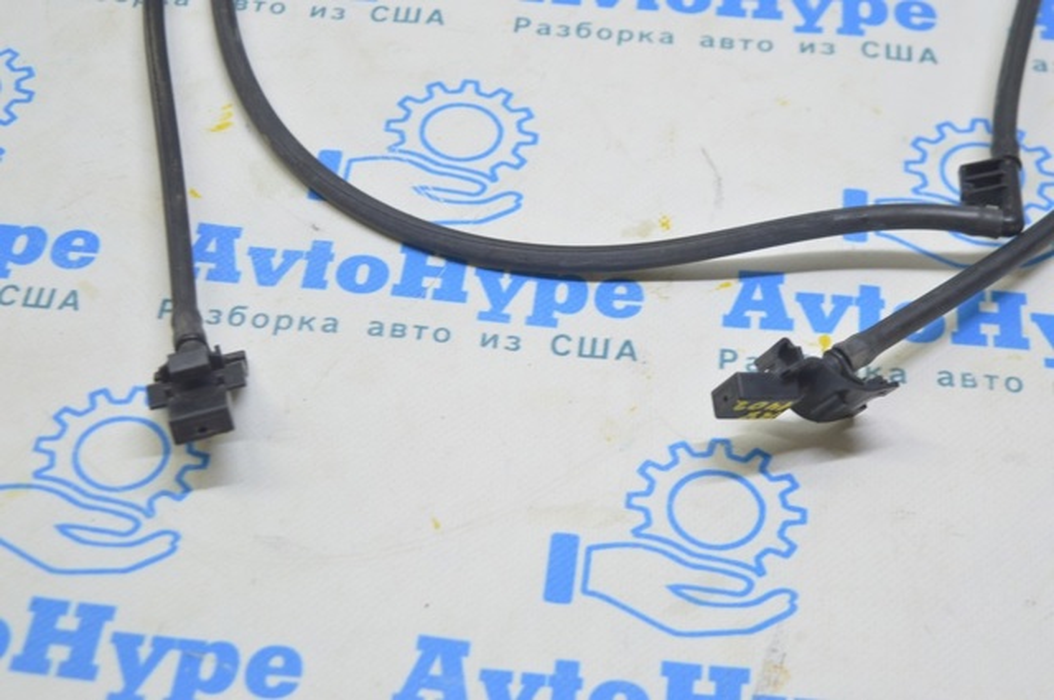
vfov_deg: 19.7
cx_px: 527
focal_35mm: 69
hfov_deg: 29.3
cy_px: 350
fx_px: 2018
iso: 400
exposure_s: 1/20
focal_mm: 46
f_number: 5.6
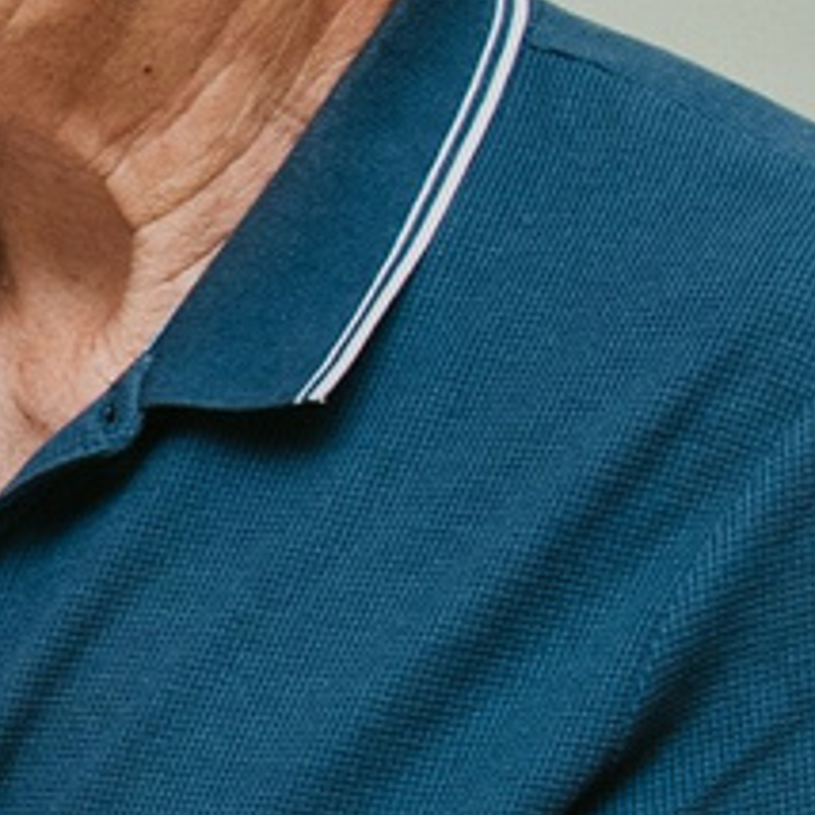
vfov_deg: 7.1
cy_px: 992
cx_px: -1101
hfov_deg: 6.8
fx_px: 6499
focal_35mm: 244
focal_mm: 24
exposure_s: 1/160
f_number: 3.5
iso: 125
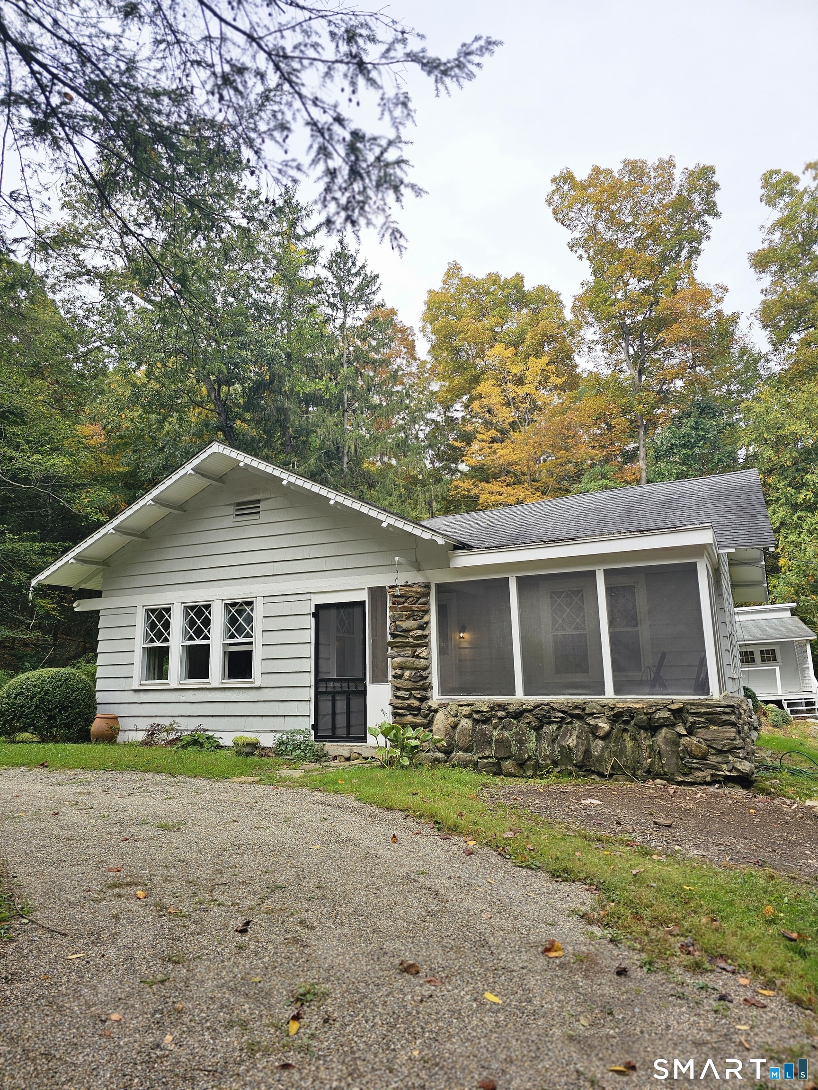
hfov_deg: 58.9
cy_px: 545
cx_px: 409
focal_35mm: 23
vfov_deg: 73.9
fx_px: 725
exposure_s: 1/247
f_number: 1.7
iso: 10
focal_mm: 6.3
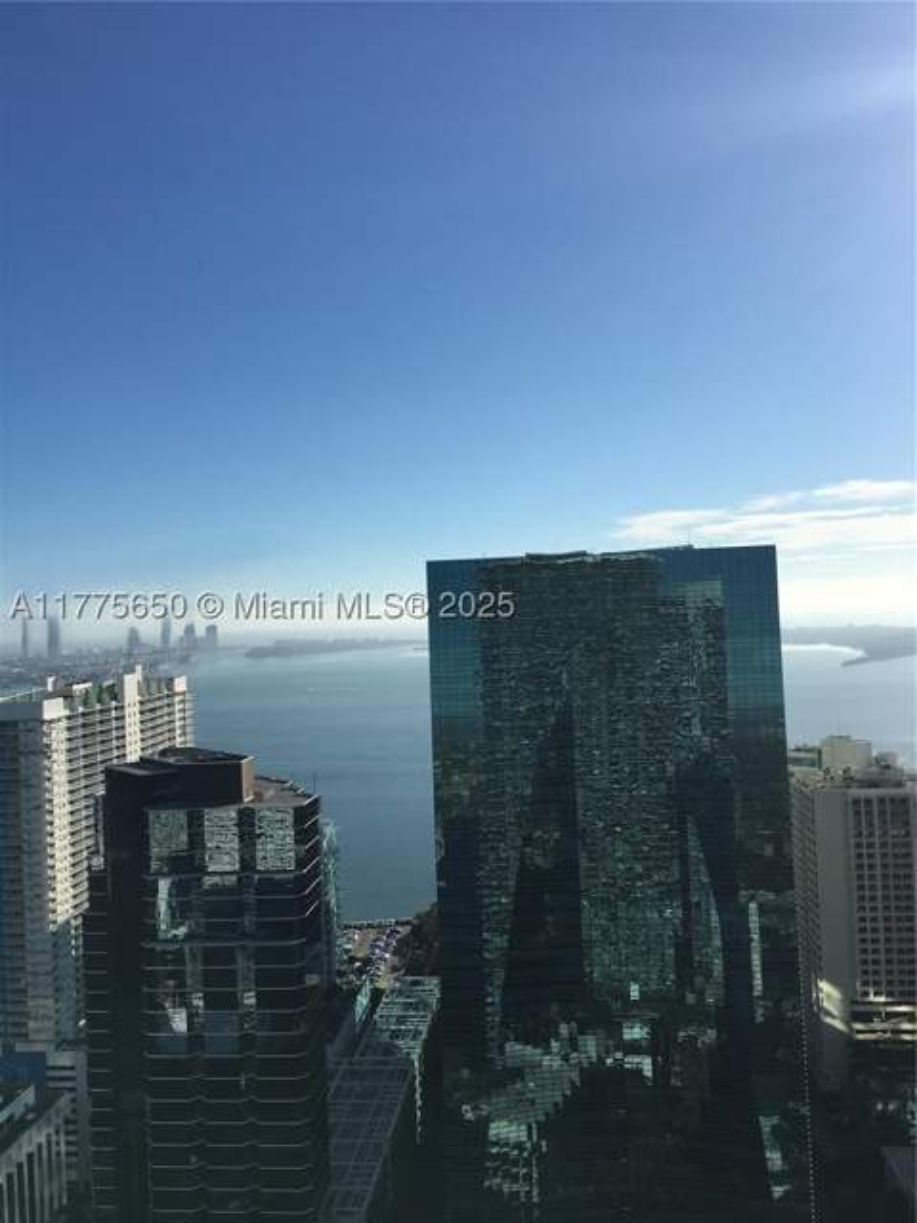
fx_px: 1024
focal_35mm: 29
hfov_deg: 48.2
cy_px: 612
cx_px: 458
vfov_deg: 61.7
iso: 25
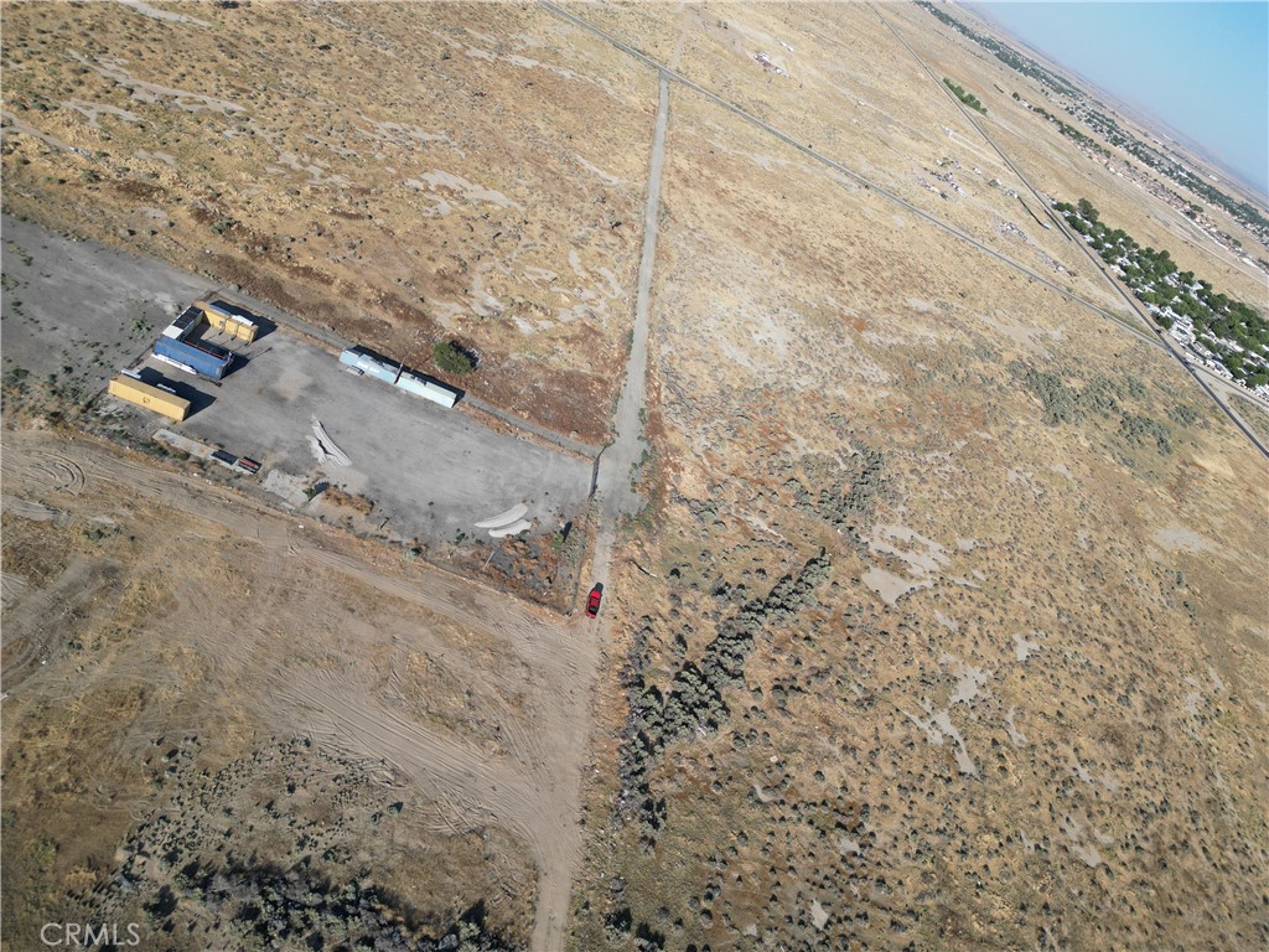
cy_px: 476
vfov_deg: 56.8
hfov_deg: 71.6
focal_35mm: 24
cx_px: 634
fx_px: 880
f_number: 1.7
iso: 100
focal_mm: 6.72
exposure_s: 1/2500
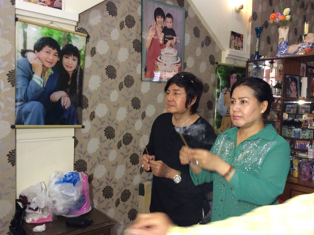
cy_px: 118
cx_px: 157
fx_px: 299
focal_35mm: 33
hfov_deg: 55.4
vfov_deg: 42.8
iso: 200
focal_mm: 3.3
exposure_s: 1/24
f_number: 2.4
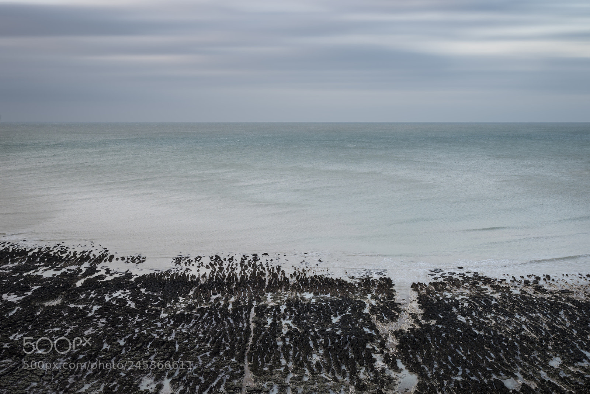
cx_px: 295
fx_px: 656
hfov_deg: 48.4
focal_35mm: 40
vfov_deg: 33.4
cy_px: 197
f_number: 11
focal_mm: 40
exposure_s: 1/60
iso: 500
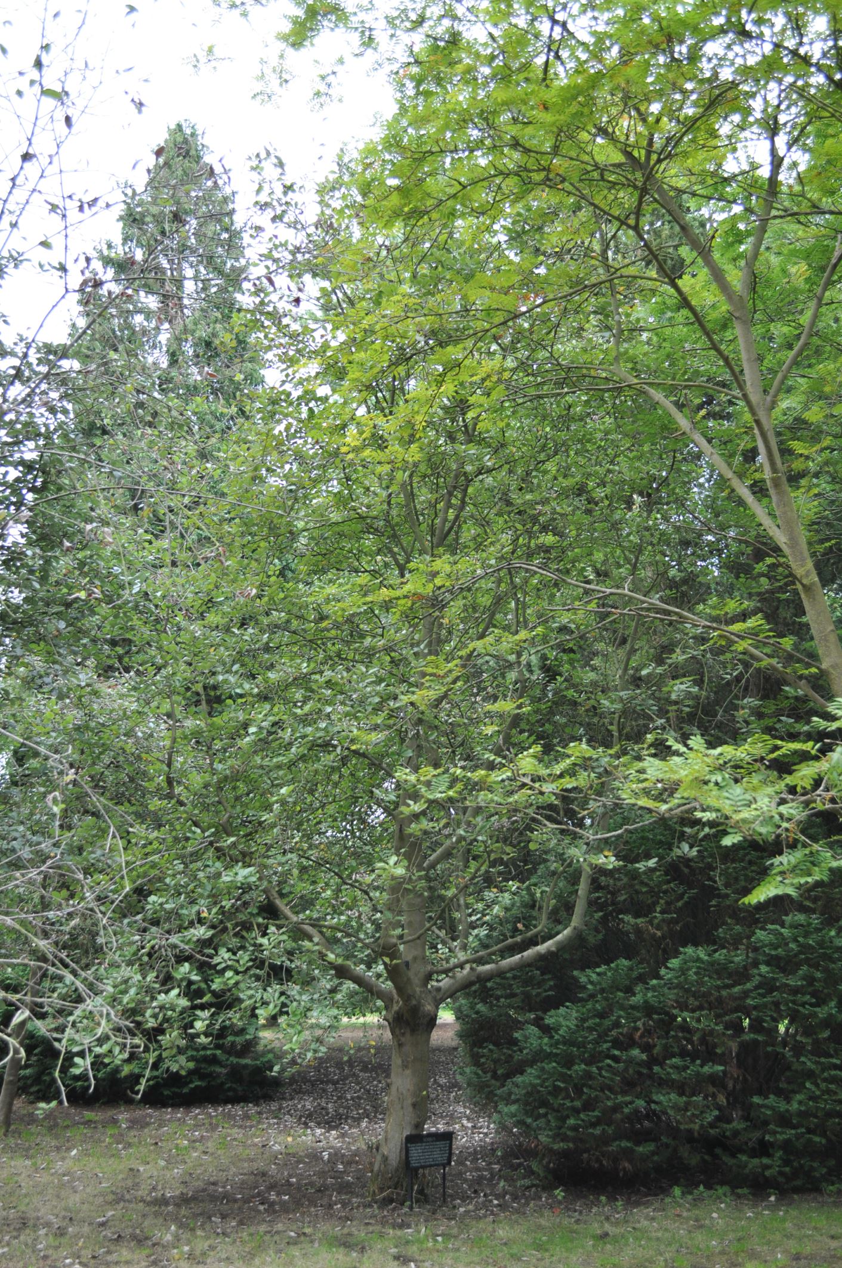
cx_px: 421
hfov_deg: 34.1
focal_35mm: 39
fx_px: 1372
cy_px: 634
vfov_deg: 49.6
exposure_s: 1/125
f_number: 5.6
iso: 400
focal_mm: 26
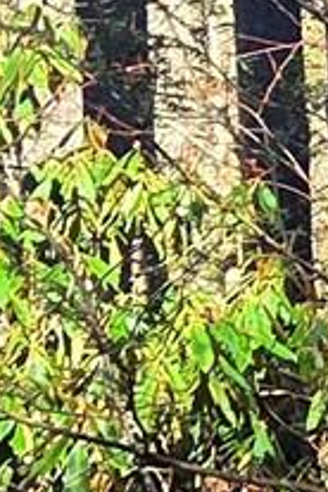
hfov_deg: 9.0
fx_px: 1831
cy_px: 411
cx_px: 860
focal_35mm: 134
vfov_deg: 15.2
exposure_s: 1/364
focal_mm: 2.2
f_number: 2.2
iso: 50
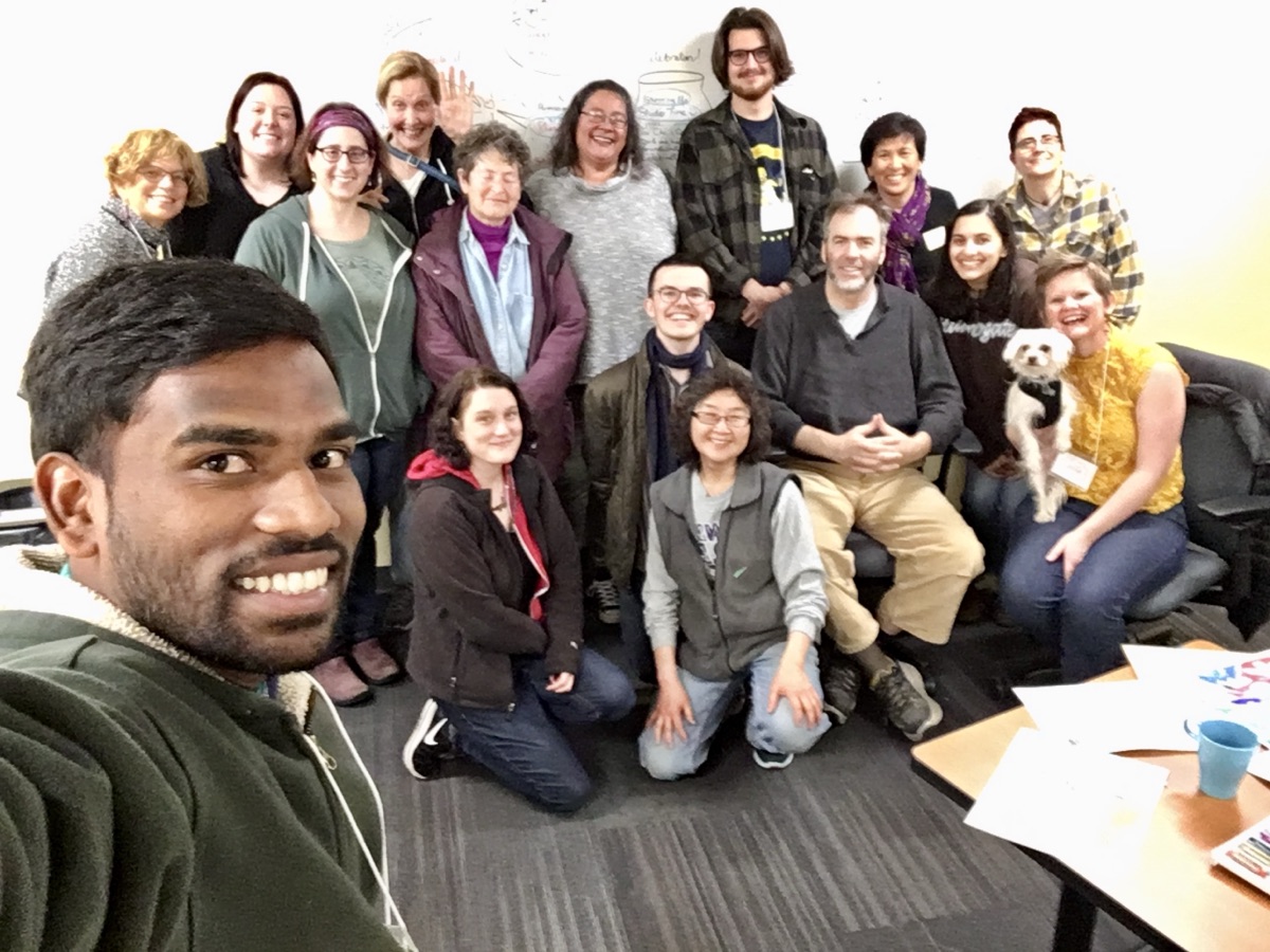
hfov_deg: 58.4
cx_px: 635
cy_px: 476
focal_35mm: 31
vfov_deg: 45.4
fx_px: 1137
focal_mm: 2.65
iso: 320
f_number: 2.2
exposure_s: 1/30
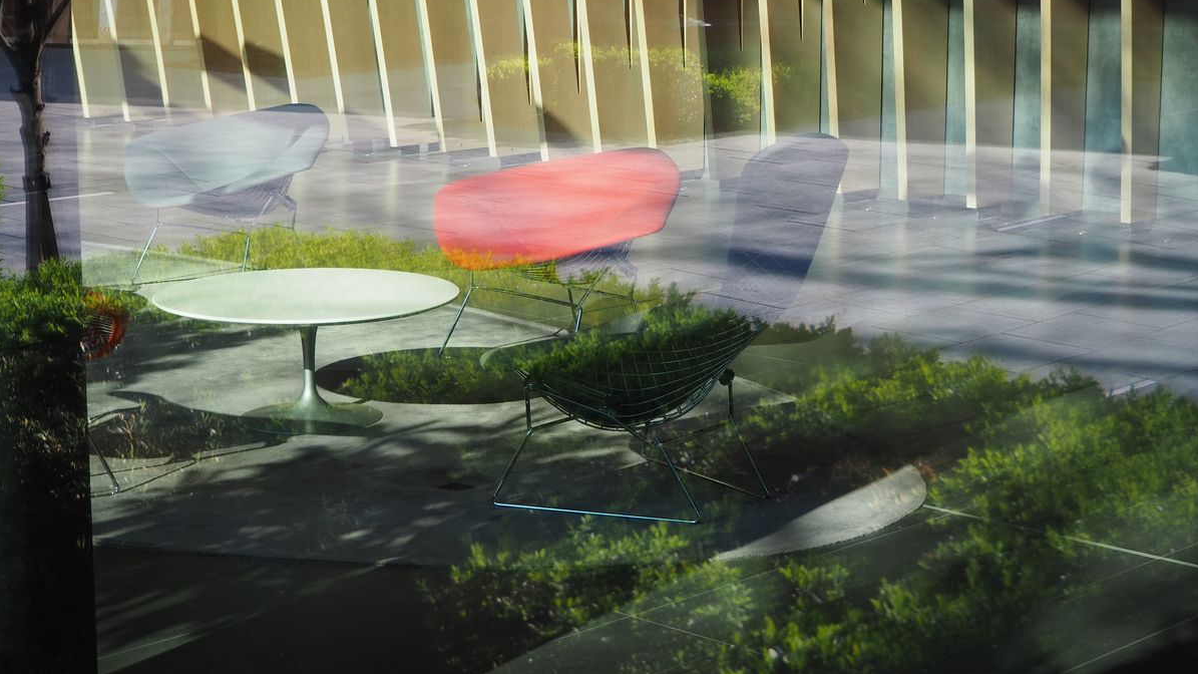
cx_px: 598
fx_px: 2223
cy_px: 294
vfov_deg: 17.2
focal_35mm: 70
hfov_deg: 30.2
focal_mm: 32
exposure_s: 1/80
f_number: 5.6
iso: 200
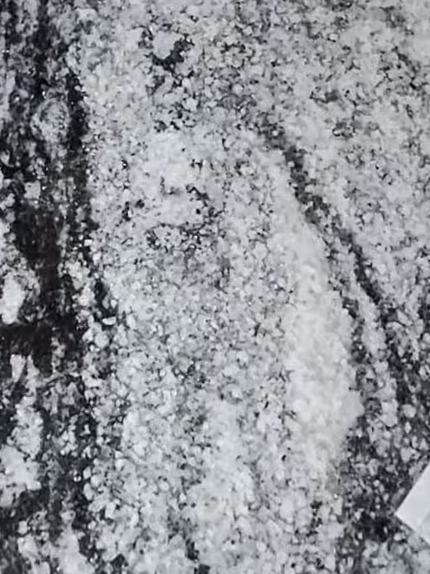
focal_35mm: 80
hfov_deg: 18.4
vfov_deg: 17.8
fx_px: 1325
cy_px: -542
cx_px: 180
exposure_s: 1/120
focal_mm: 2.24
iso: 161
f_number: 2.2
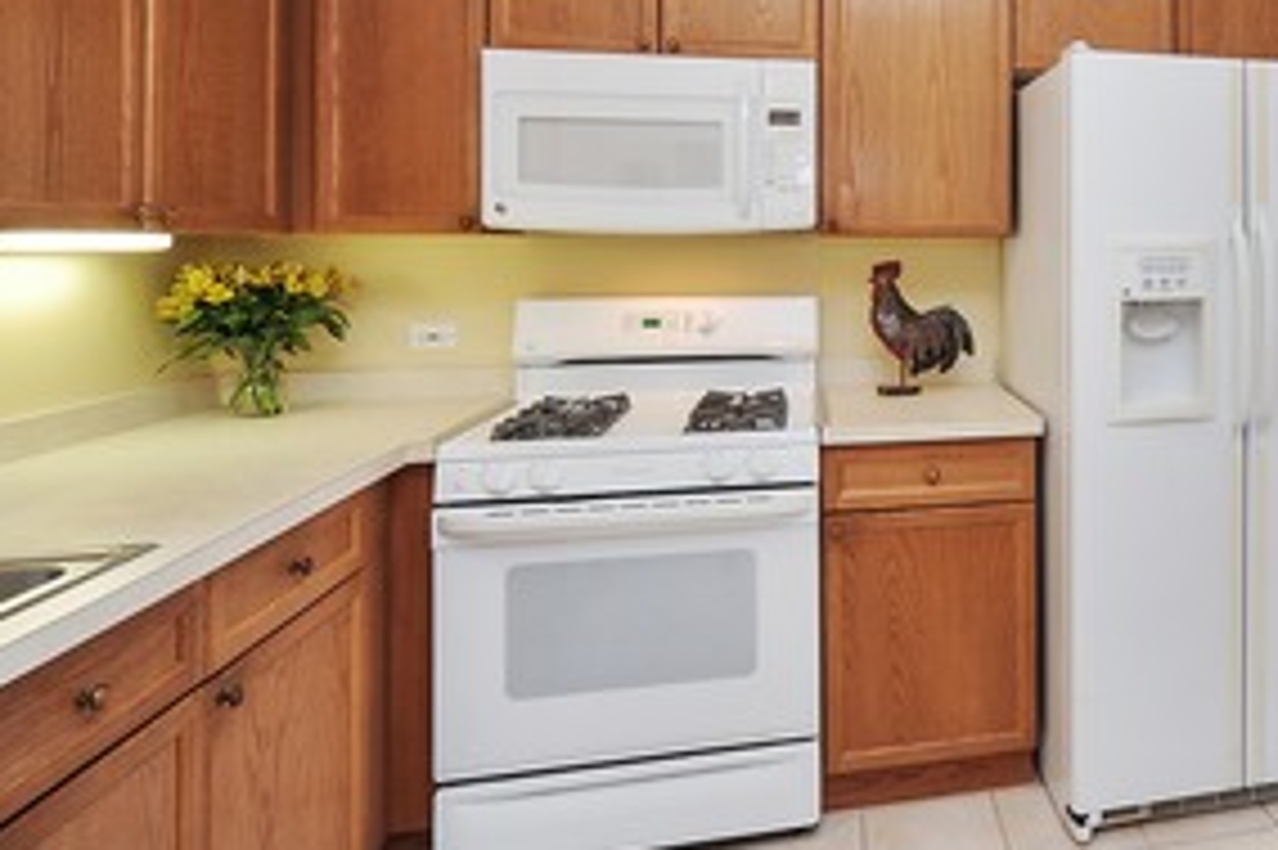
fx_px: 958
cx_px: 1071
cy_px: 225
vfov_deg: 46.4
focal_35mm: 27
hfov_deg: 60.4
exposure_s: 1/10
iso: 200
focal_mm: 12
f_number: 8
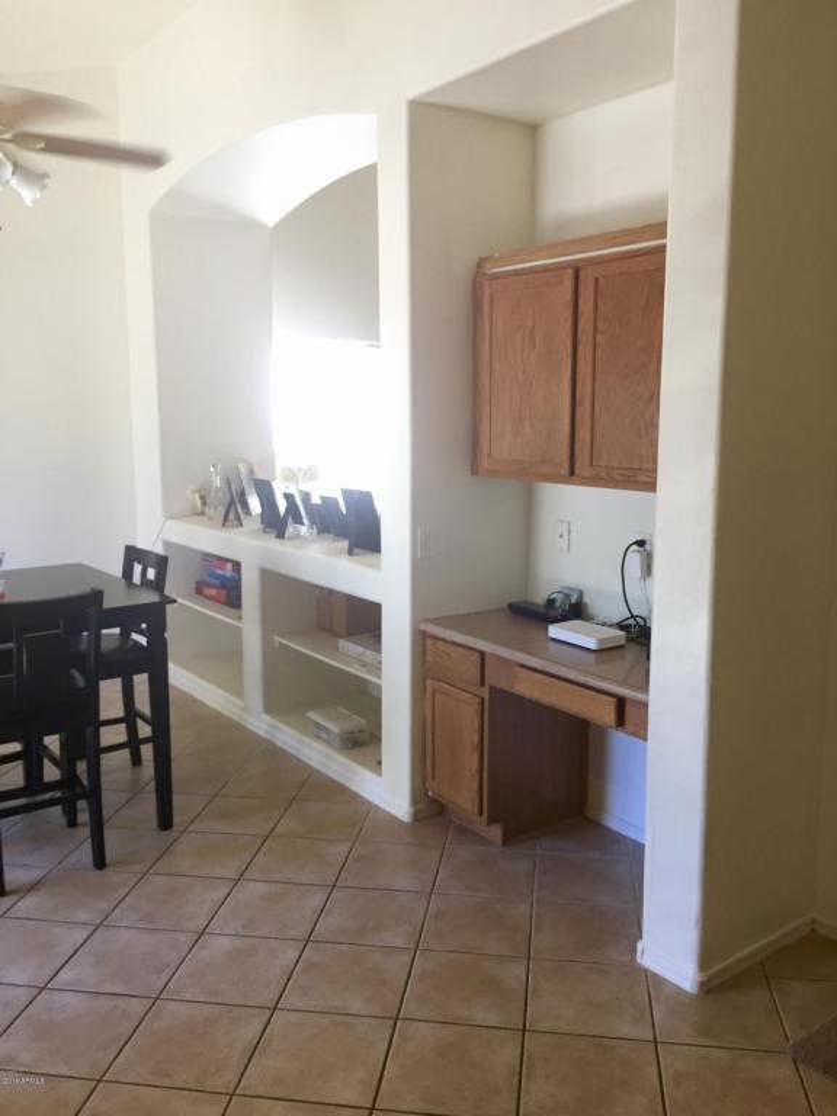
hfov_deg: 48.2
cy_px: 558
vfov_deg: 61.7
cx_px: 418
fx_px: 935
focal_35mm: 29
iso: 125
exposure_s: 1/33
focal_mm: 4.15
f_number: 2.2
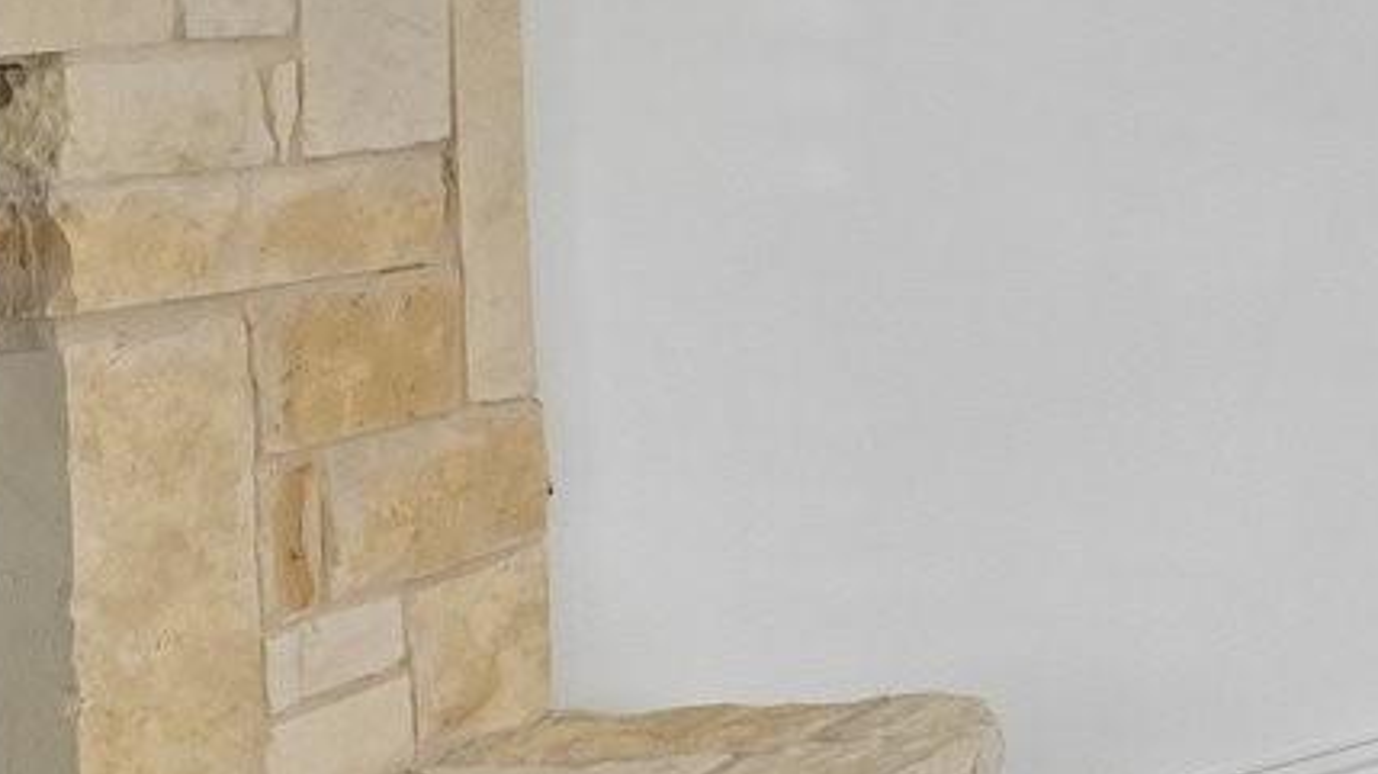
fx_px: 2557
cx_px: 2984
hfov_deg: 17.3
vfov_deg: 16.8
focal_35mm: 70
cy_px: -31
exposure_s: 1/13
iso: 400
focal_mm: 14
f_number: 8
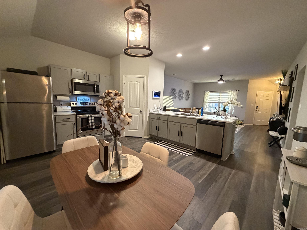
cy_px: 115
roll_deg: -2.0
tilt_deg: -6.6
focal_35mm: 14
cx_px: 154
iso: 640
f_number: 2.2
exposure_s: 1/60
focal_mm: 2.22
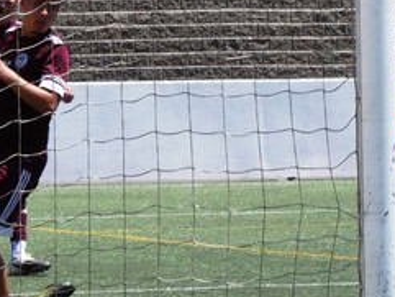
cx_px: 74
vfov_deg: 3.1
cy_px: 166
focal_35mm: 486
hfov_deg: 4.1
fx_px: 5548
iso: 250
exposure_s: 1/1000
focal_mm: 32.7
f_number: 5.5
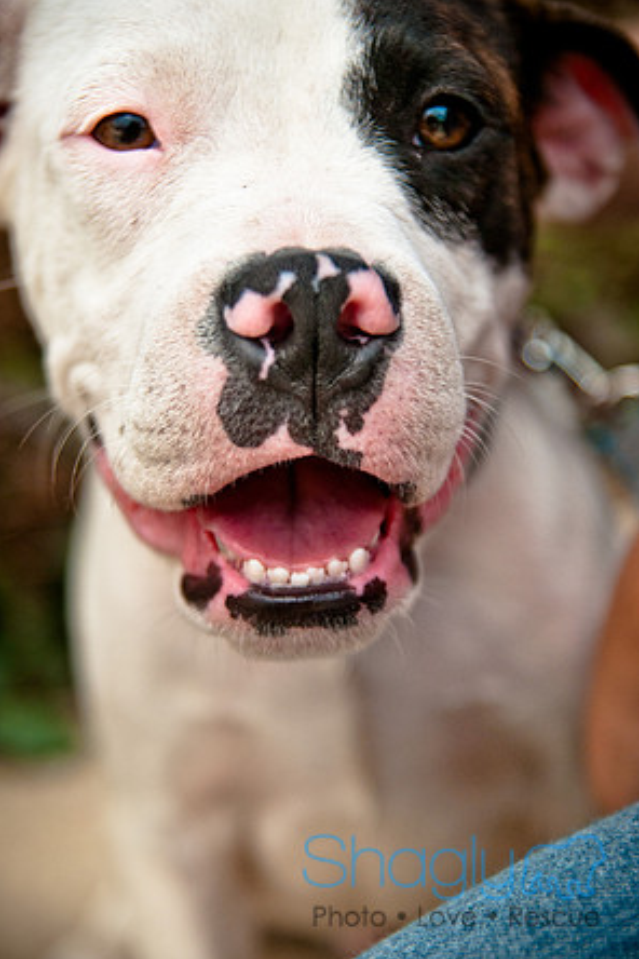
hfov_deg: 17.9
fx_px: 2023
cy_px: 484
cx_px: 321
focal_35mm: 76
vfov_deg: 26.7
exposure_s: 1/3200
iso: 400
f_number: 2.8
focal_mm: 50
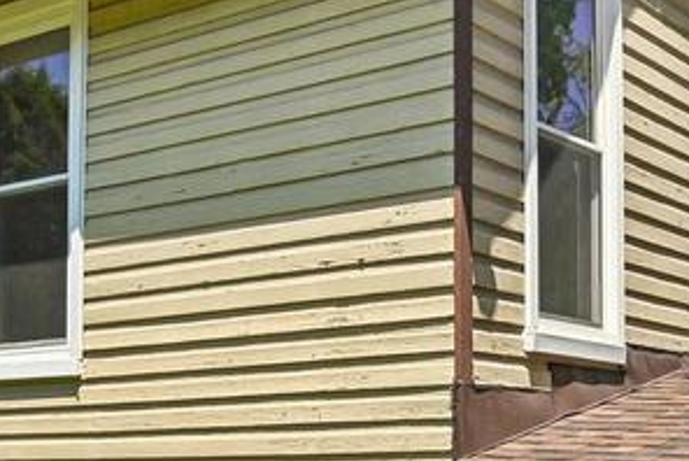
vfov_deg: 19.6
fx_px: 1303
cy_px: 445
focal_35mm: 68
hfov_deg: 29.5
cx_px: 275
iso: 100
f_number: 8
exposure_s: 1/400
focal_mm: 14
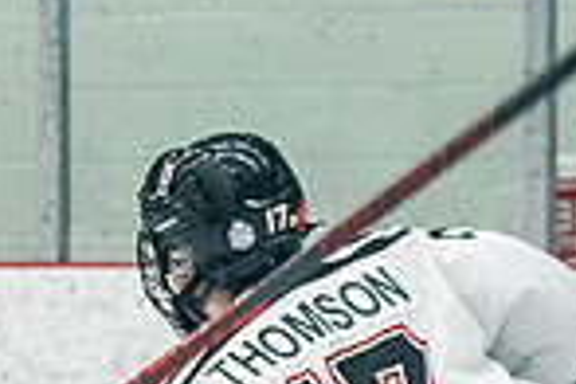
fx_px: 10655
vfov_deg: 2.1
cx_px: 322
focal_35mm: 666
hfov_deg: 3.1
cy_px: 511
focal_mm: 70
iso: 1000
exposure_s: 1/400
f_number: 2.8
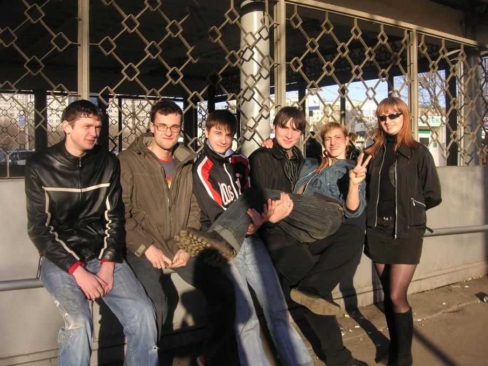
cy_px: 184
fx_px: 536
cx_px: 242
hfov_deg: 49.0
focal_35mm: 38
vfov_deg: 37.7
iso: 50
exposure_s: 1/500
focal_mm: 6.1
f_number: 2.8
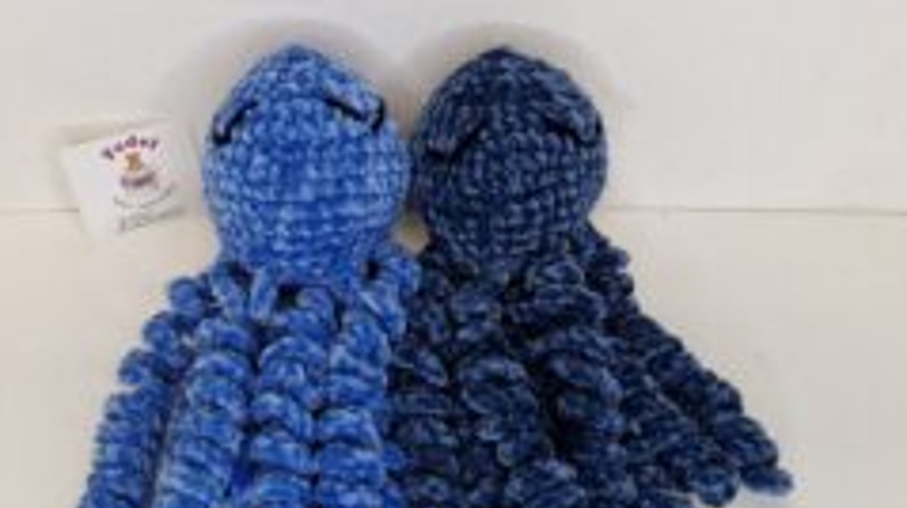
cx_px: 406
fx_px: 1009
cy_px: 292
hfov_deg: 48.3
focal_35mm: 42
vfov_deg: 28.2
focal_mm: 5.54
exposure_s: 1/219
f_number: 1.8
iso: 50
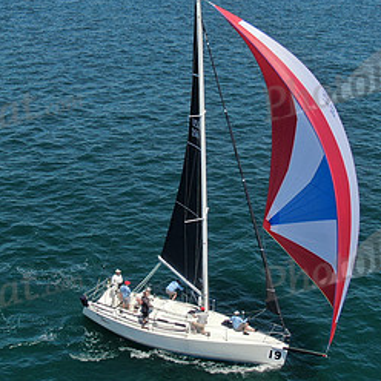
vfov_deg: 28.6
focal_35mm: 60
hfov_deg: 28.6
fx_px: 747
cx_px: 174
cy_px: 191
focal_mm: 5
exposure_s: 1/1600
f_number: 3
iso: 100
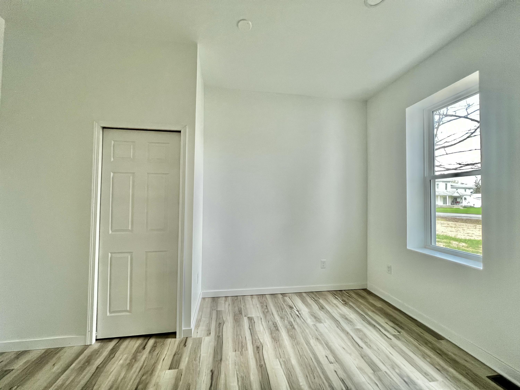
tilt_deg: +0.8
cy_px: 195
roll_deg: -0.6
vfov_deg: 89.9
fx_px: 195
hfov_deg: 106.2
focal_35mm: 13
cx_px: 260
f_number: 1.8
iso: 200
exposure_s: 1/120
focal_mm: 1.57
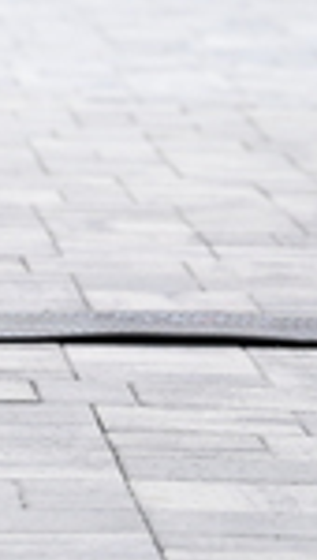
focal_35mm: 383
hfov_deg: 3.2
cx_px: -263
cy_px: -172
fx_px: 5691
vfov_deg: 5.6
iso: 1250
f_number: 2.8
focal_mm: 100
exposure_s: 1/1250
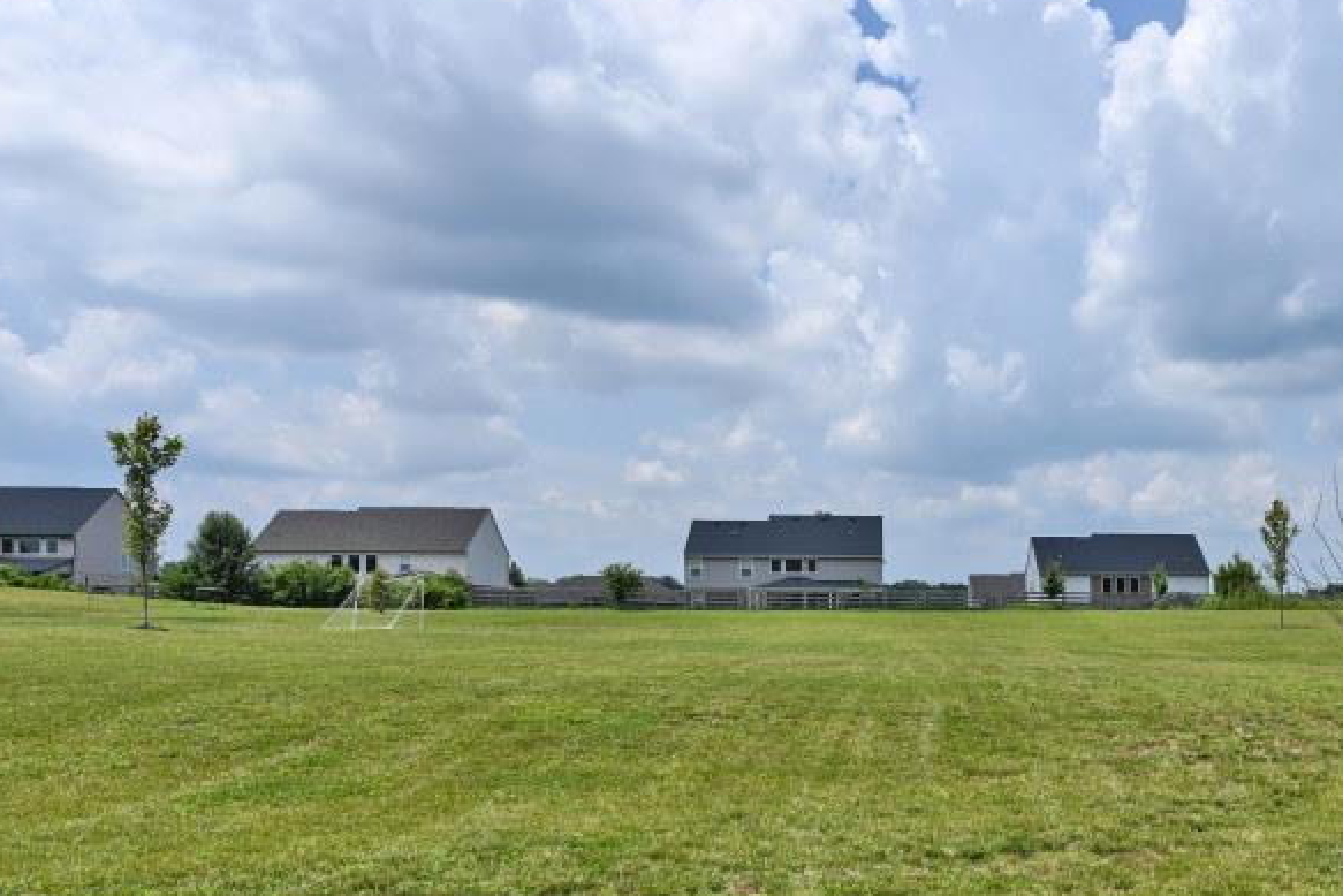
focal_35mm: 36
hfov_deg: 48.1
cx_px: 1186
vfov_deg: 36.5
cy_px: 601
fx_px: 1343
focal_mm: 14
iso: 100
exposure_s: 1/500
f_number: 8
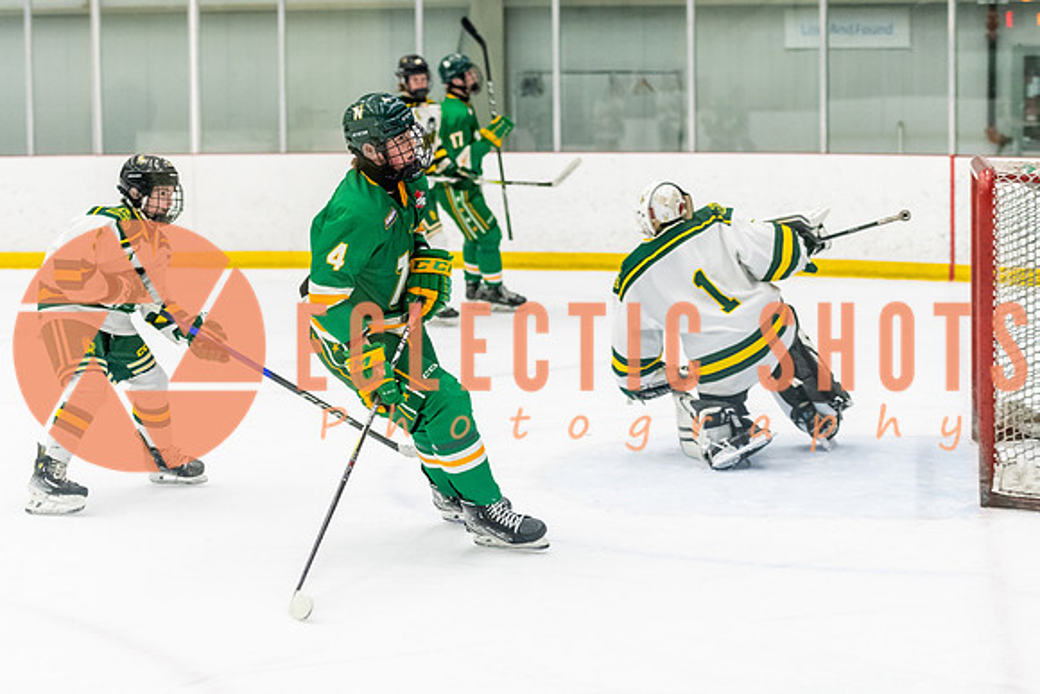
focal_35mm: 100
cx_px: 435
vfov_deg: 13.7
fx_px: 2897
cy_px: 338
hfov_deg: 20.3
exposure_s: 1/800
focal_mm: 80
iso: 3200
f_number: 2.8
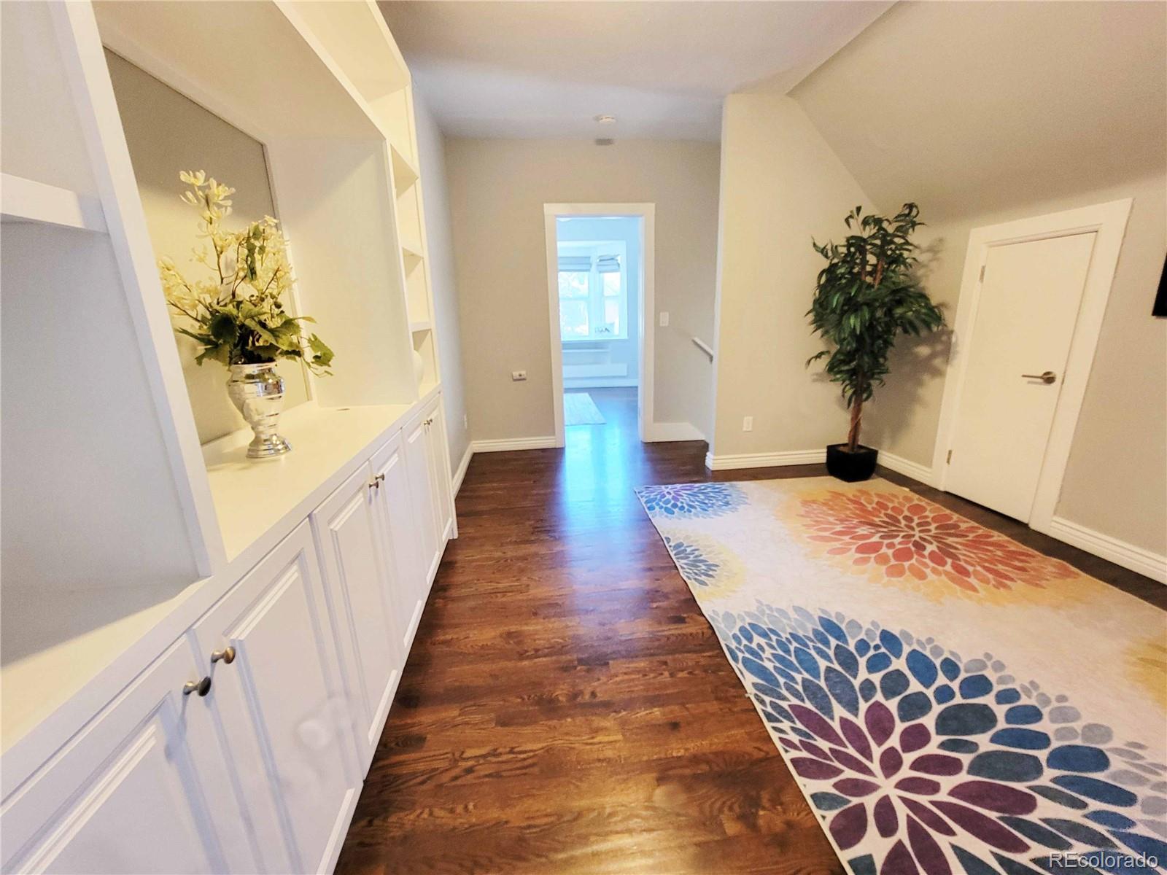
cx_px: 584
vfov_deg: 89.9
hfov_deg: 106.2
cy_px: 438
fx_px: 438
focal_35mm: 13
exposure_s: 1/30
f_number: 2.2
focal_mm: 2.2
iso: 320
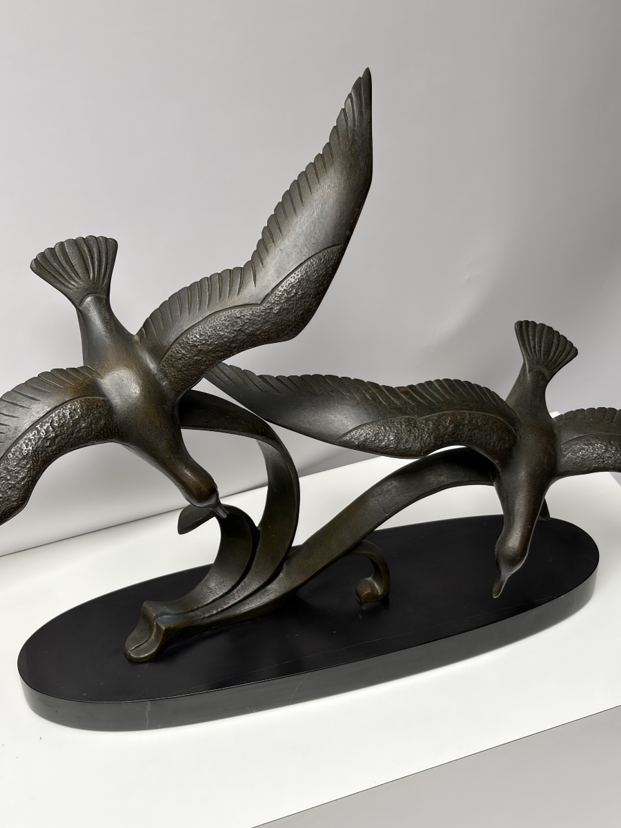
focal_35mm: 52
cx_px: 310
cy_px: 414
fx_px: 1244
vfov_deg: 36.8
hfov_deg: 28.0
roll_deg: +2.6
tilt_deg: -38.2
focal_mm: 5.96
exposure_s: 1/225
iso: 32
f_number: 1.6
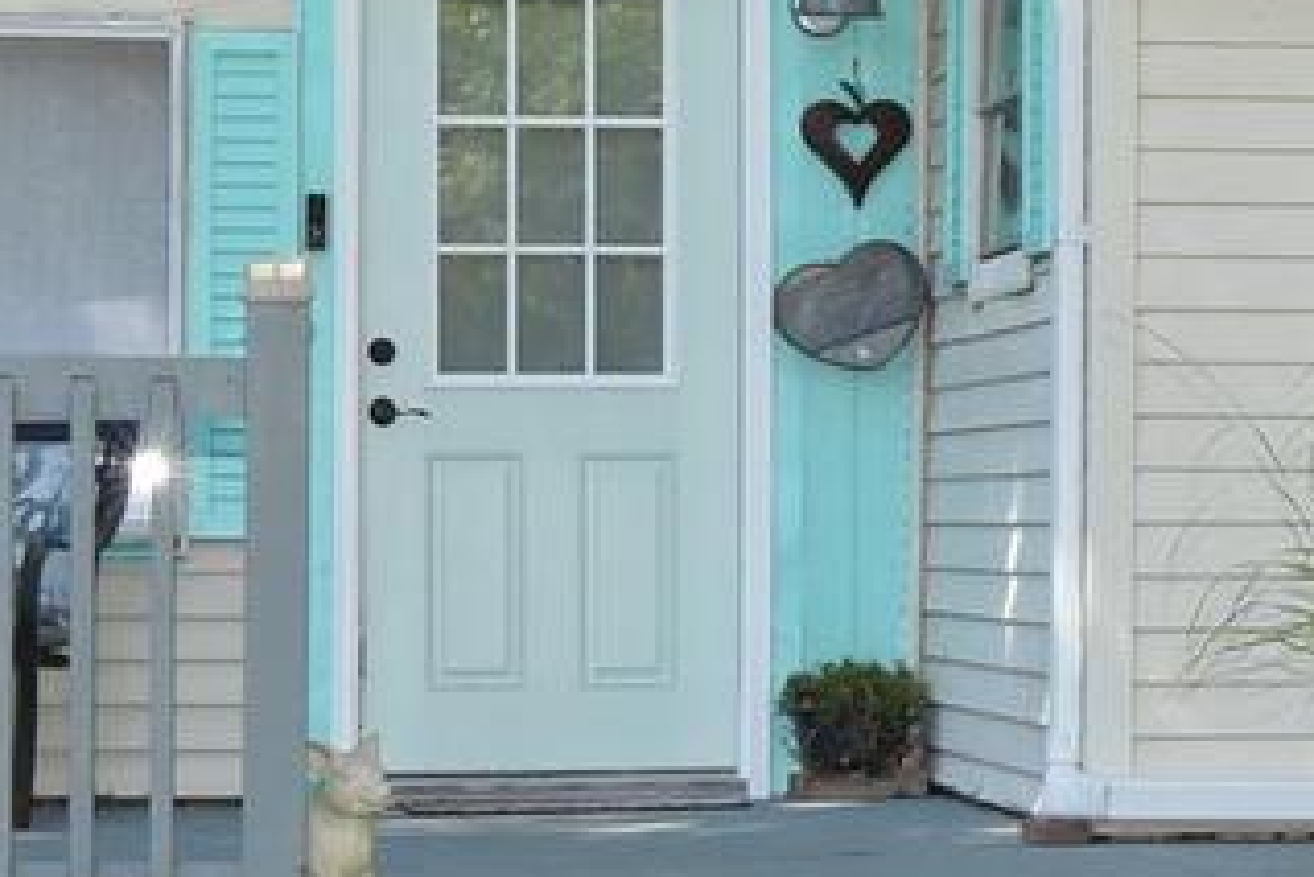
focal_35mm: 149
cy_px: 334
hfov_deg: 13.7
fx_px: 5441
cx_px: 1149
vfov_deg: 9.2
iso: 800
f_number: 14
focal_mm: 22
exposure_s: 1/200
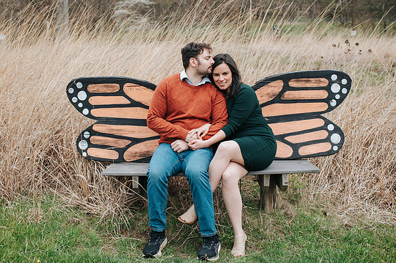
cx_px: 175
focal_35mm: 39
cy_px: 116
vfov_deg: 34.1
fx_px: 429
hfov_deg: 49.4
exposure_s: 1/320
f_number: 3.2
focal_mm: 35
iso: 100
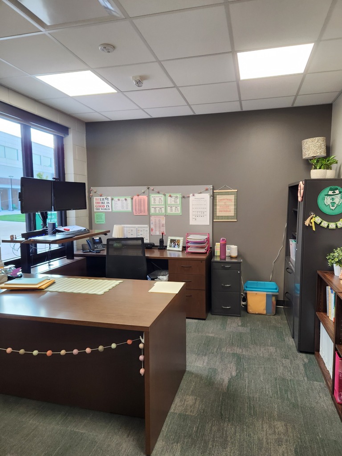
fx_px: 303
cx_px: 171
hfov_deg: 58.9
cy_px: 228
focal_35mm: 23
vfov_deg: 73.9
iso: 200
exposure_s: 1/120
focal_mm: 5.4
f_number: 1.8
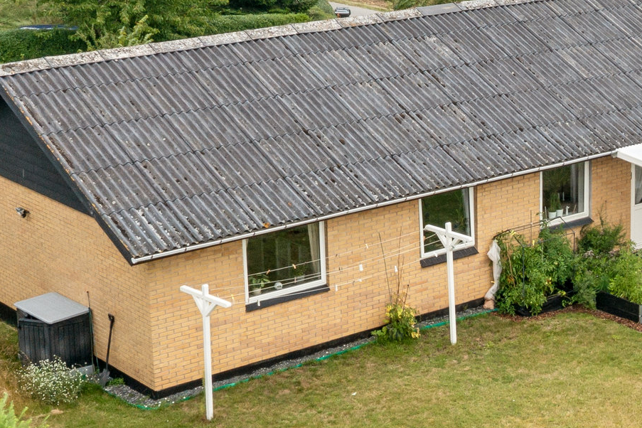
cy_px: 118
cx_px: 604
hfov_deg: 21.3
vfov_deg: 14.7
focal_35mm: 93
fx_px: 1658
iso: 100
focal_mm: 10.3
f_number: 8
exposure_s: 1/120
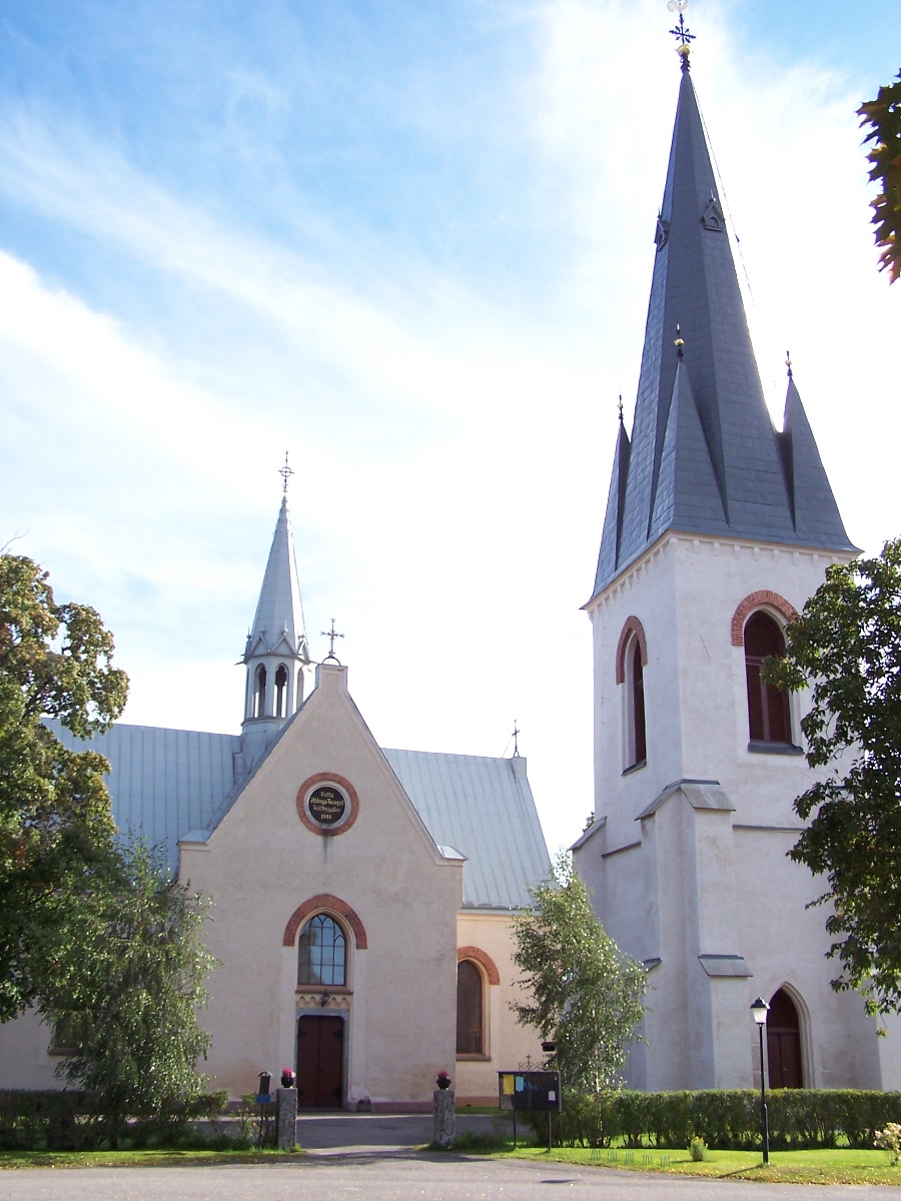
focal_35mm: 38
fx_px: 1319
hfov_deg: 37.7
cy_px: 600
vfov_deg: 49.0
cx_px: 450
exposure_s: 1/350
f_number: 4
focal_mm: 6.3
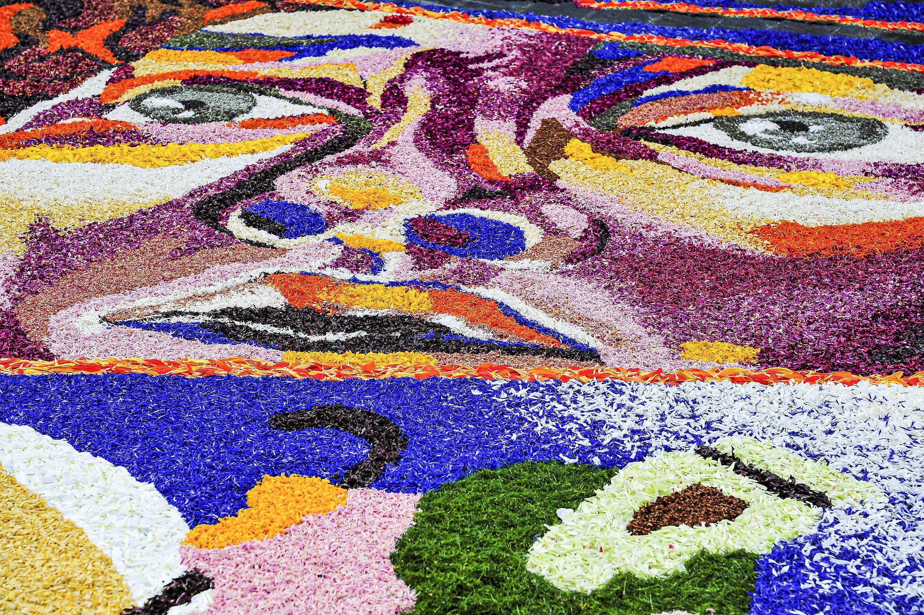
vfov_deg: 13.9
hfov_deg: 20.8
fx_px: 2514
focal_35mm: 98
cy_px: 308
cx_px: 462
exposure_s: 1/160
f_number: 9
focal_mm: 98
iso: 250
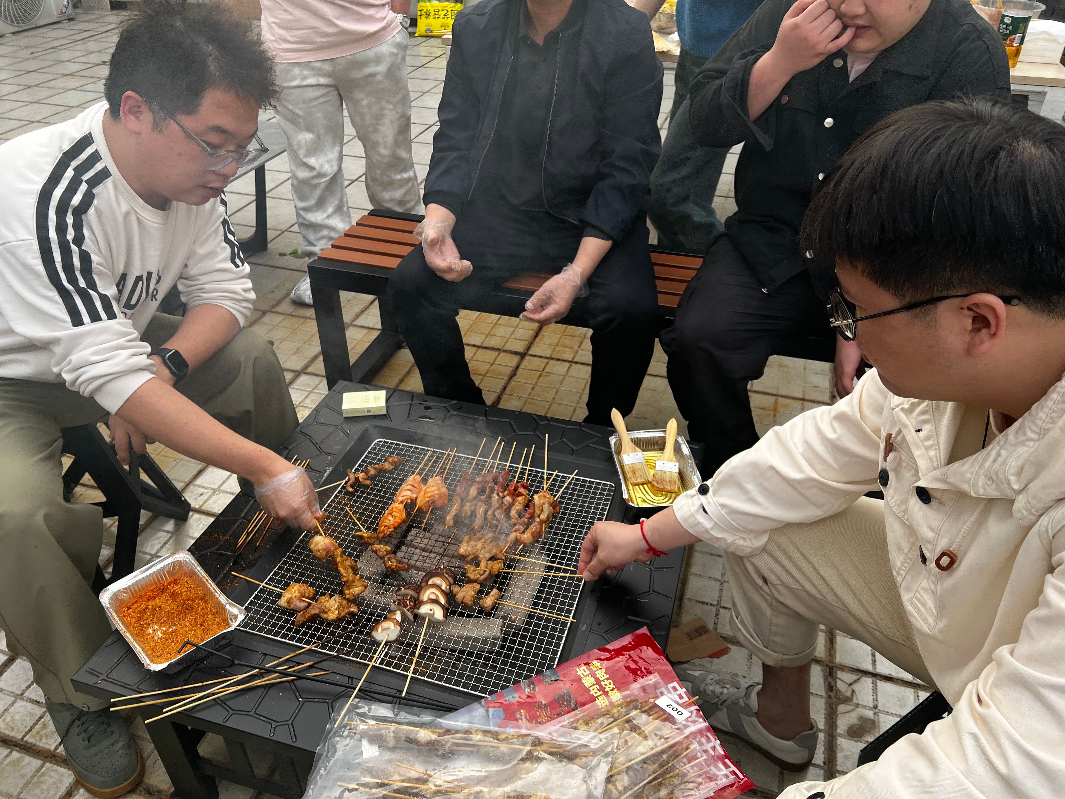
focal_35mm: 26
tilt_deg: -34.6
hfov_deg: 67.3
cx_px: 532
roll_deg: +0.2
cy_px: 400
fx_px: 800
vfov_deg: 53.1
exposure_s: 1/429
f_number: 1.5
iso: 50
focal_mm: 5.7
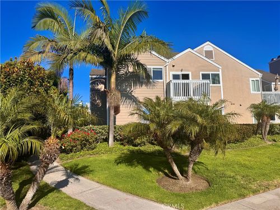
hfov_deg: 71.6
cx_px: 140
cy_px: 105
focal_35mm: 24
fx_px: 194
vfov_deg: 56.8
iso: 80
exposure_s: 1/6410
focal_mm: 6.76
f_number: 1.78
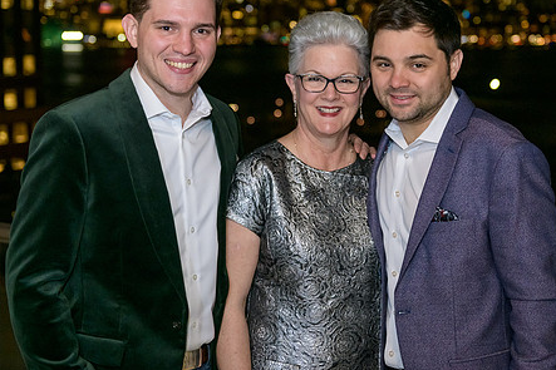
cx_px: 334
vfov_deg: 19.9
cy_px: 108
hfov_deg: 29.6
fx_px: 1050
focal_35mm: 68
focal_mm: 45
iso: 1600
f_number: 3.2
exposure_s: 1/125
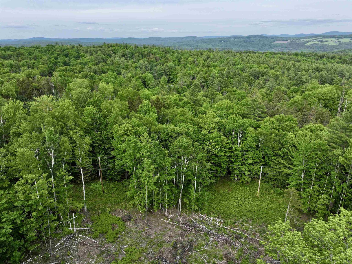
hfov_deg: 71.6
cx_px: 176
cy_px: 132
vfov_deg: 56.8
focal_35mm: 24
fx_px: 244
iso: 120
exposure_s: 1/1000
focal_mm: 12.29
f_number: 2.8
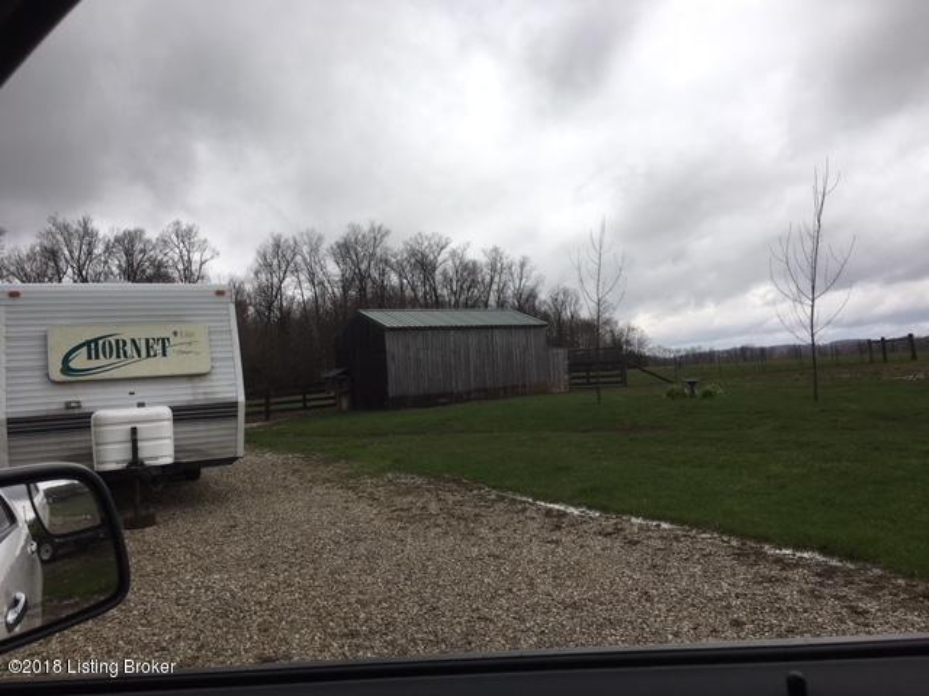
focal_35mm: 29
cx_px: 464
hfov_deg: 61.7
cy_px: 348
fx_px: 778
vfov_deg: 48.2
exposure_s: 1/298
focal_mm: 4.15
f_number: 2.2
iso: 25
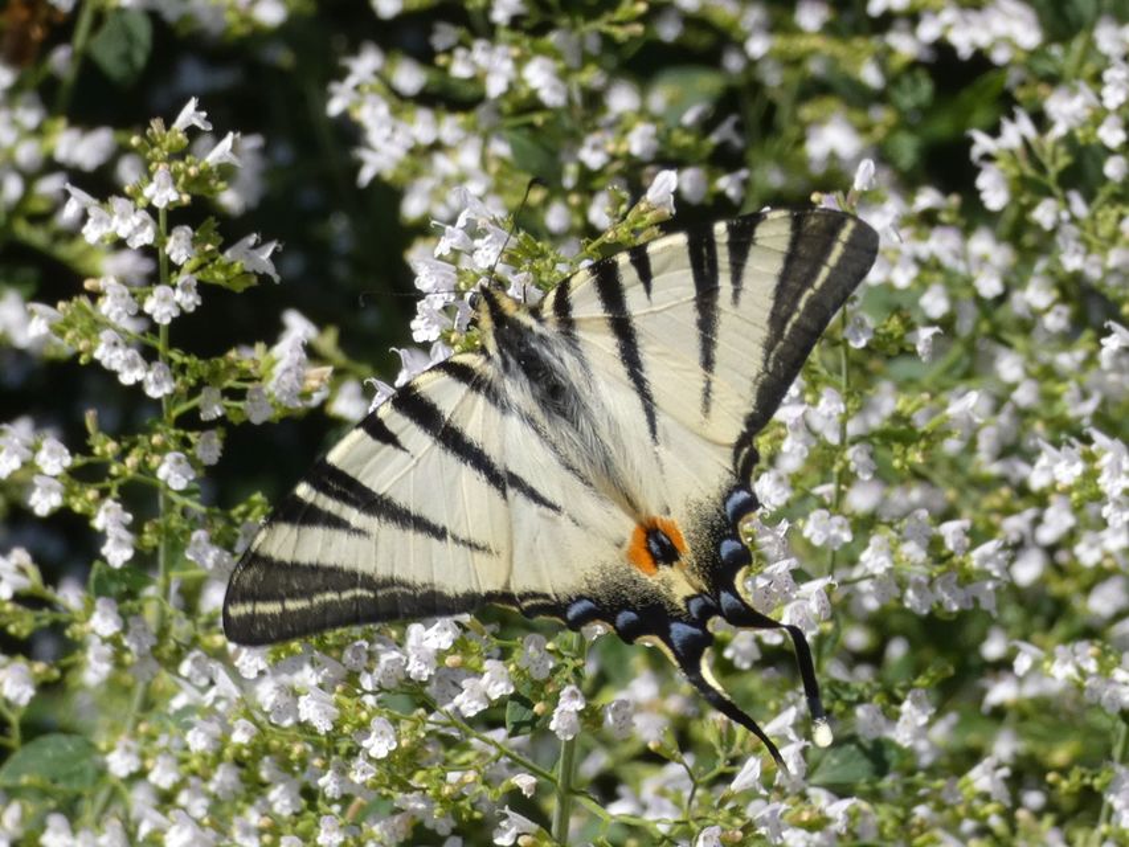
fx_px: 5643
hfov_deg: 11.4
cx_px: 564
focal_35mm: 173
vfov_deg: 8.6
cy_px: 424
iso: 80
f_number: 5.5
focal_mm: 30.9
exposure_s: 1/125
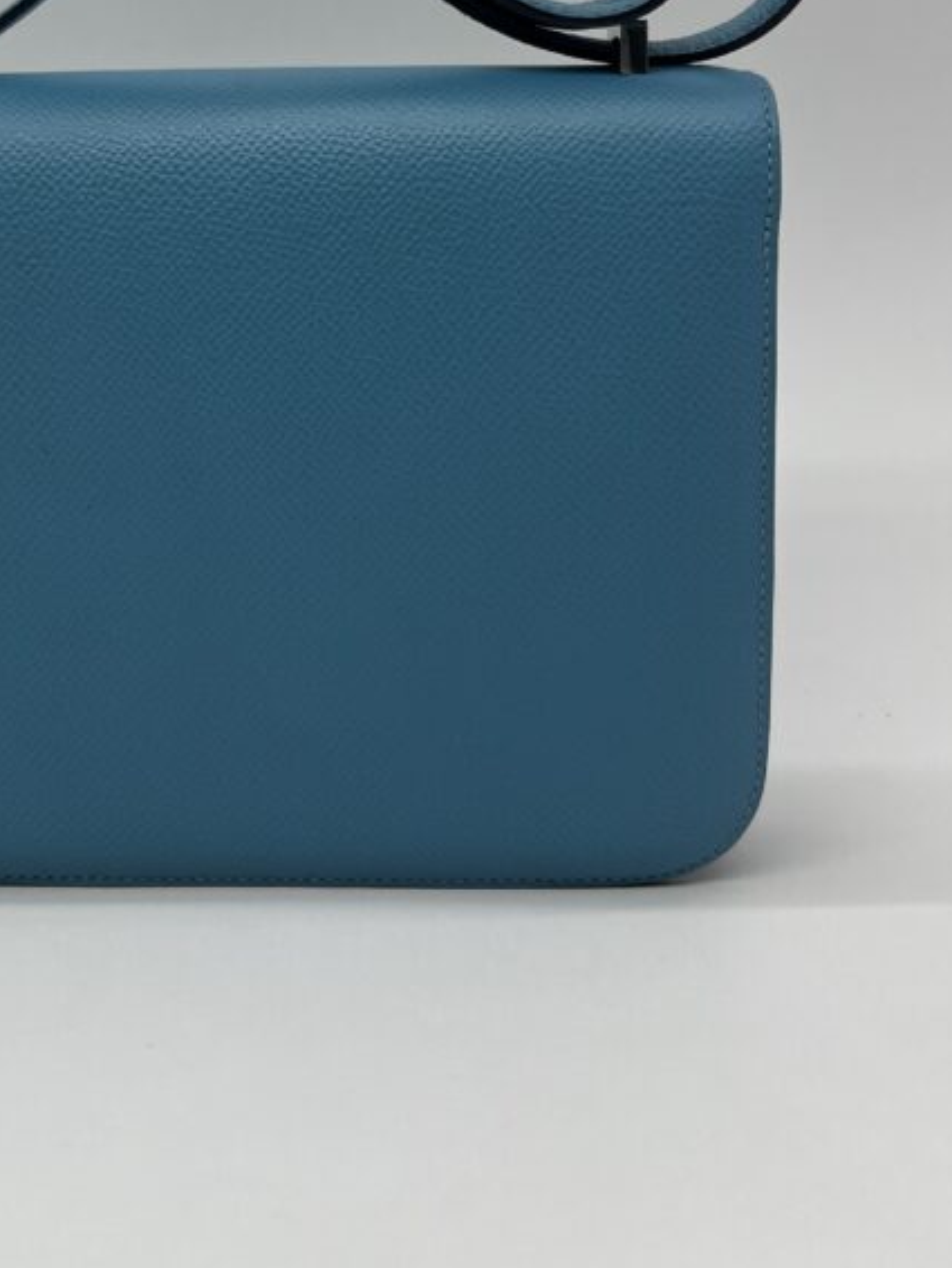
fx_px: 1722
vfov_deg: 39.0
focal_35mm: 47
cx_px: 267
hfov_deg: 30.5
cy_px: 269
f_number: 1.5
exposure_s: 1/294
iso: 50
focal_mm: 5.7
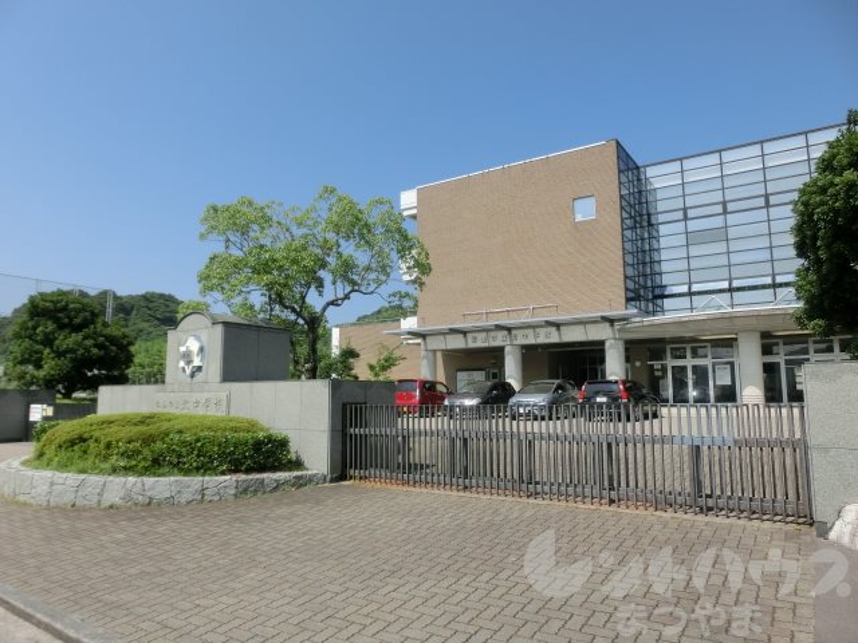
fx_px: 595
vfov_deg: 56.8
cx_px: 429
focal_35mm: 24
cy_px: 322
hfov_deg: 71.6
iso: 80
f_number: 7.9
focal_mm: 4.24
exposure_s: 1/200
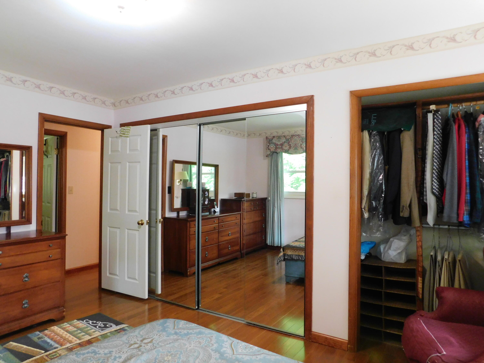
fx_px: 336
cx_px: 242
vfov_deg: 56.8
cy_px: 182
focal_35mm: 24
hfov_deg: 71.6
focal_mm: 4.1
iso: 400
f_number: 3
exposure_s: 1/13
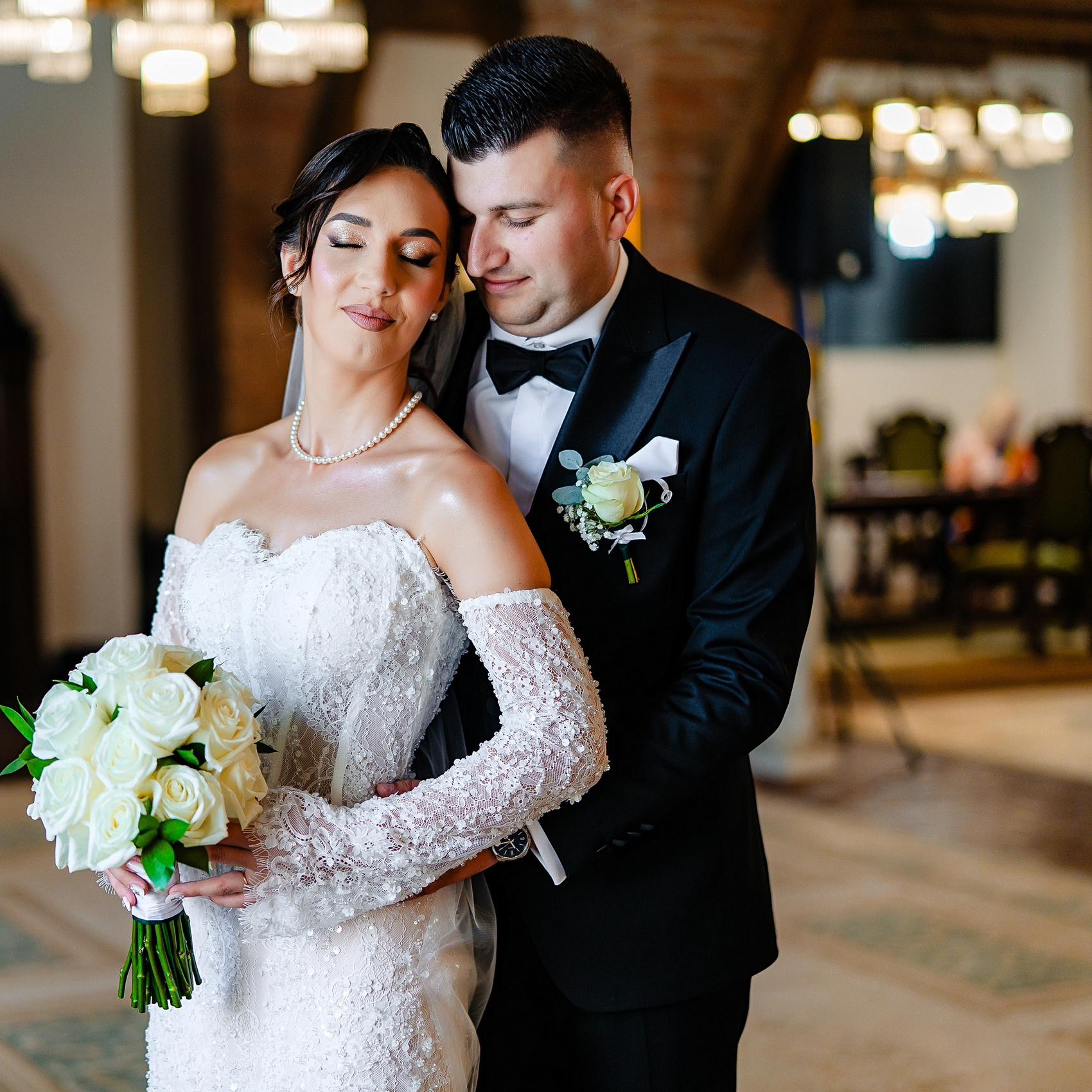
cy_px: 547
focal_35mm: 64
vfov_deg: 26.9
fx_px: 2284
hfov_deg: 26.8
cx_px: 379
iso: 400
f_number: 1.4
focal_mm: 50
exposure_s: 1/200
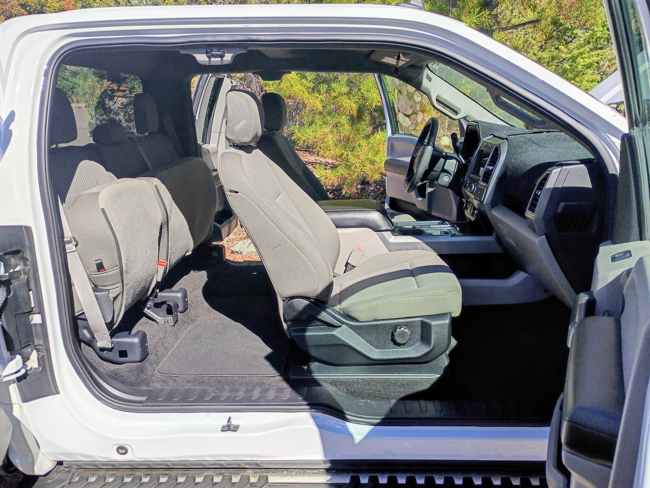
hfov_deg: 61.7
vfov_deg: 48.2
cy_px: 244
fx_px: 545
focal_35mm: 29
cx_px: 325
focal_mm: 4.27
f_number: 1.8
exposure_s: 1/926
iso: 100
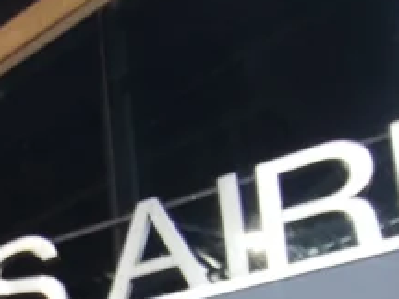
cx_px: -270
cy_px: 548
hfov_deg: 20.2
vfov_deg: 16.2
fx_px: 876
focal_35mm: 76
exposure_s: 1/65
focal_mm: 1.7
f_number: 2.2
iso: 200
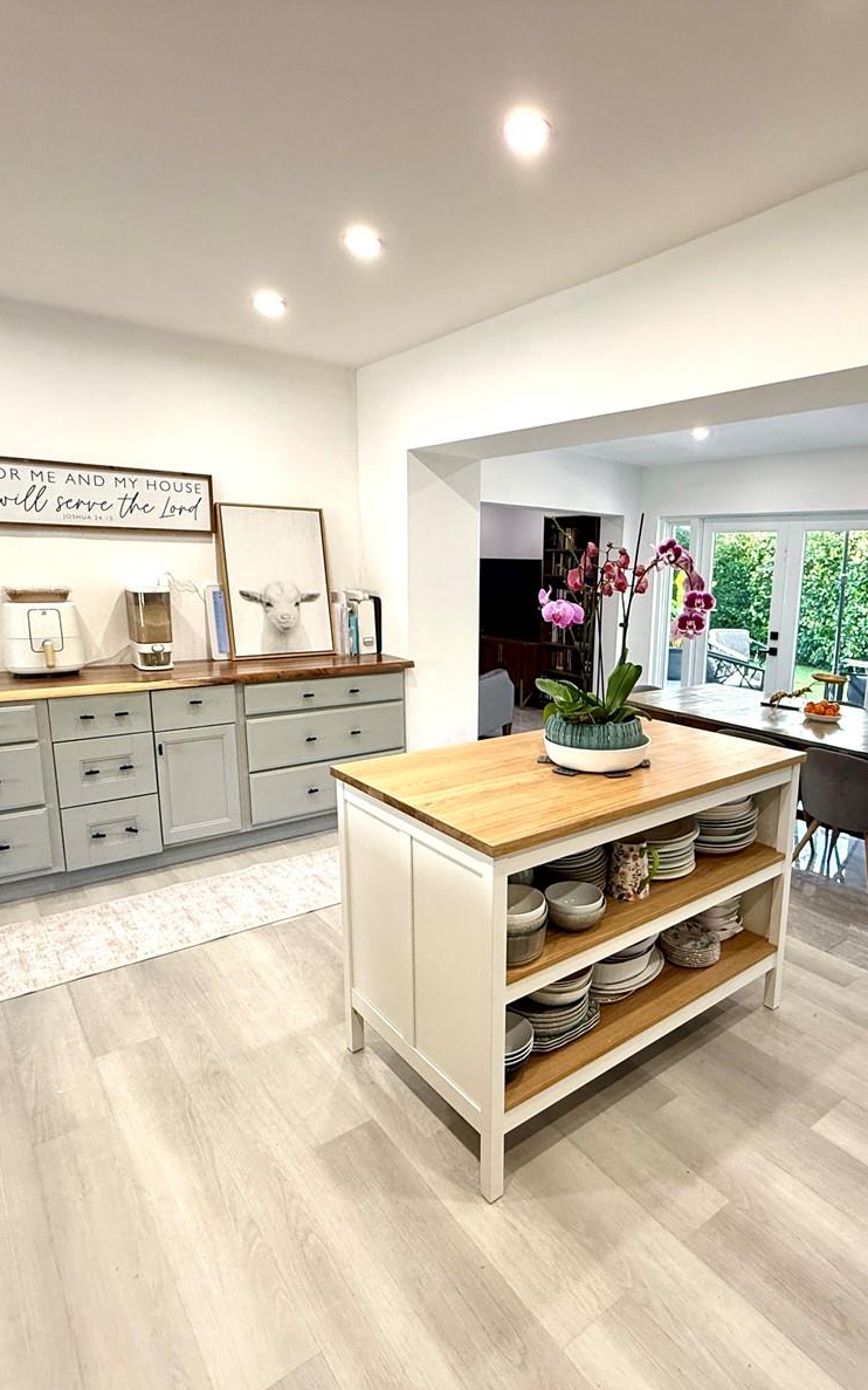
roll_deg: -2.2
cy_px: 698
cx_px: 558
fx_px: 757
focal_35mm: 20
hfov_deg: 58.7
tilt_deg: -9.5
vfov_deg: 85.1
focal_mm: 2.22
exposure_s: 1/120
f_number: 2.2
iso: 250
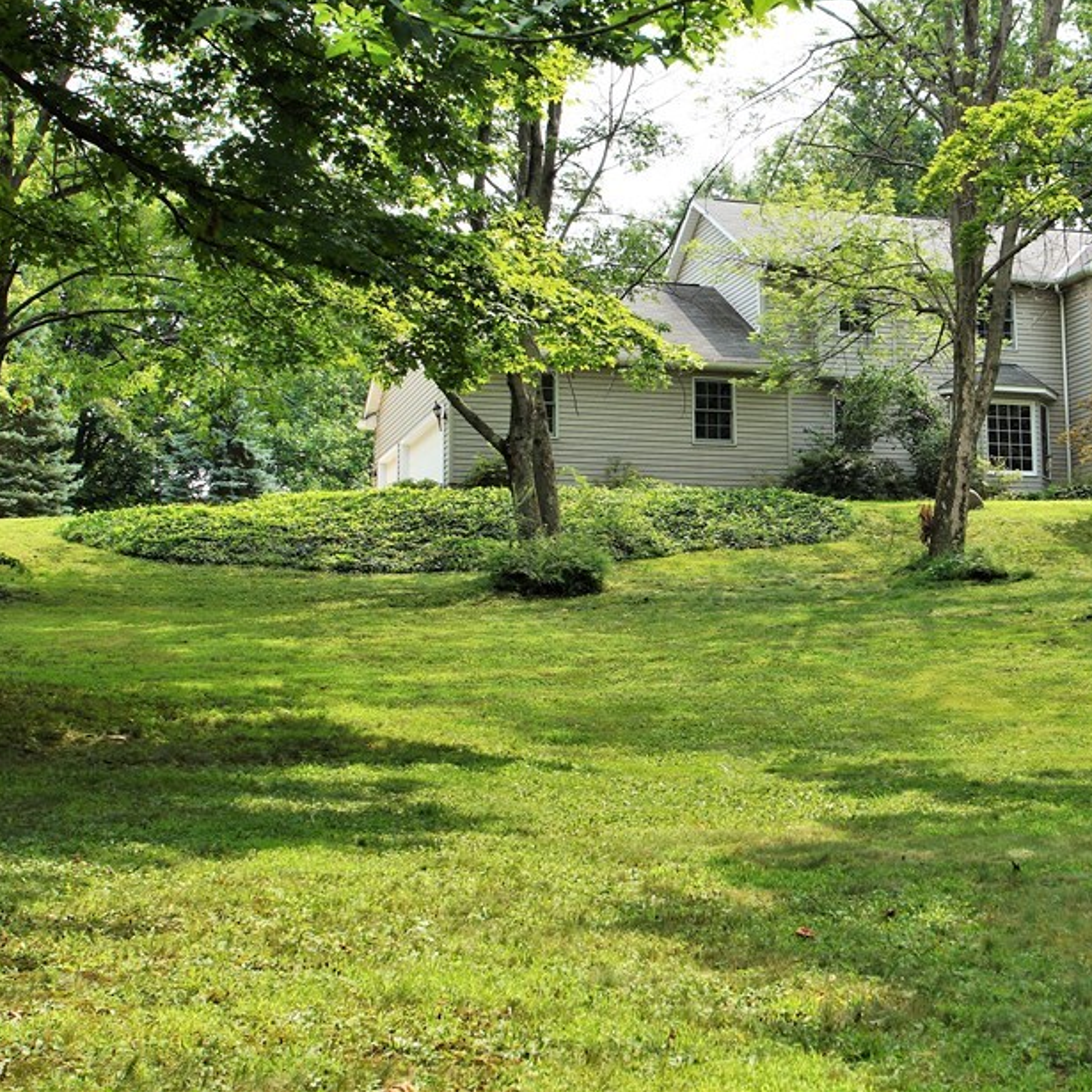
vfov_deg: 31.6
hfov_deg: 31.2
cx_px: 792
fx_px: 1927
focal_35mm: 54
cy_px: 453
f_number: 8
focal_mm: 24
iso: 100
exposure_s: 1/100
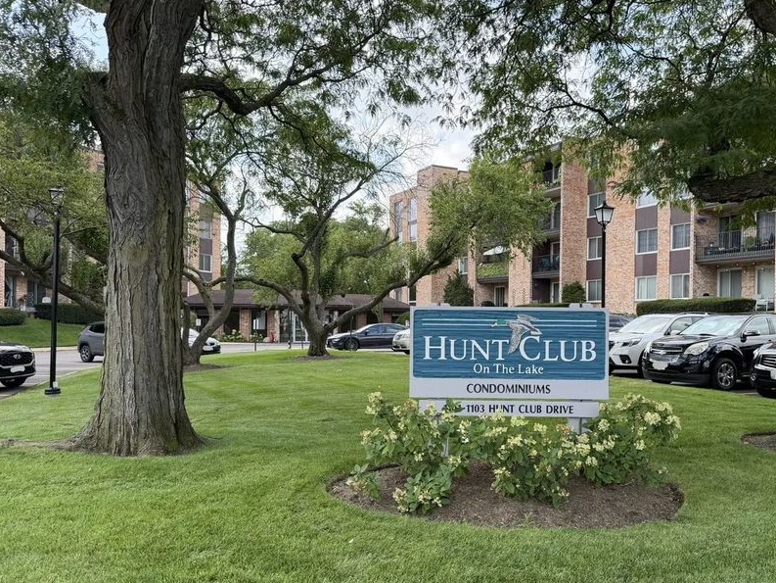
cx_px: 465
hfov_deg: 57.9
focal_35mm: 31
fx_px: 695
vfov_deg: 45.4
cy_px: 322
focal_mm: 6.76
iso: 100
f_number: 1.78
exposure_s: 1/1106
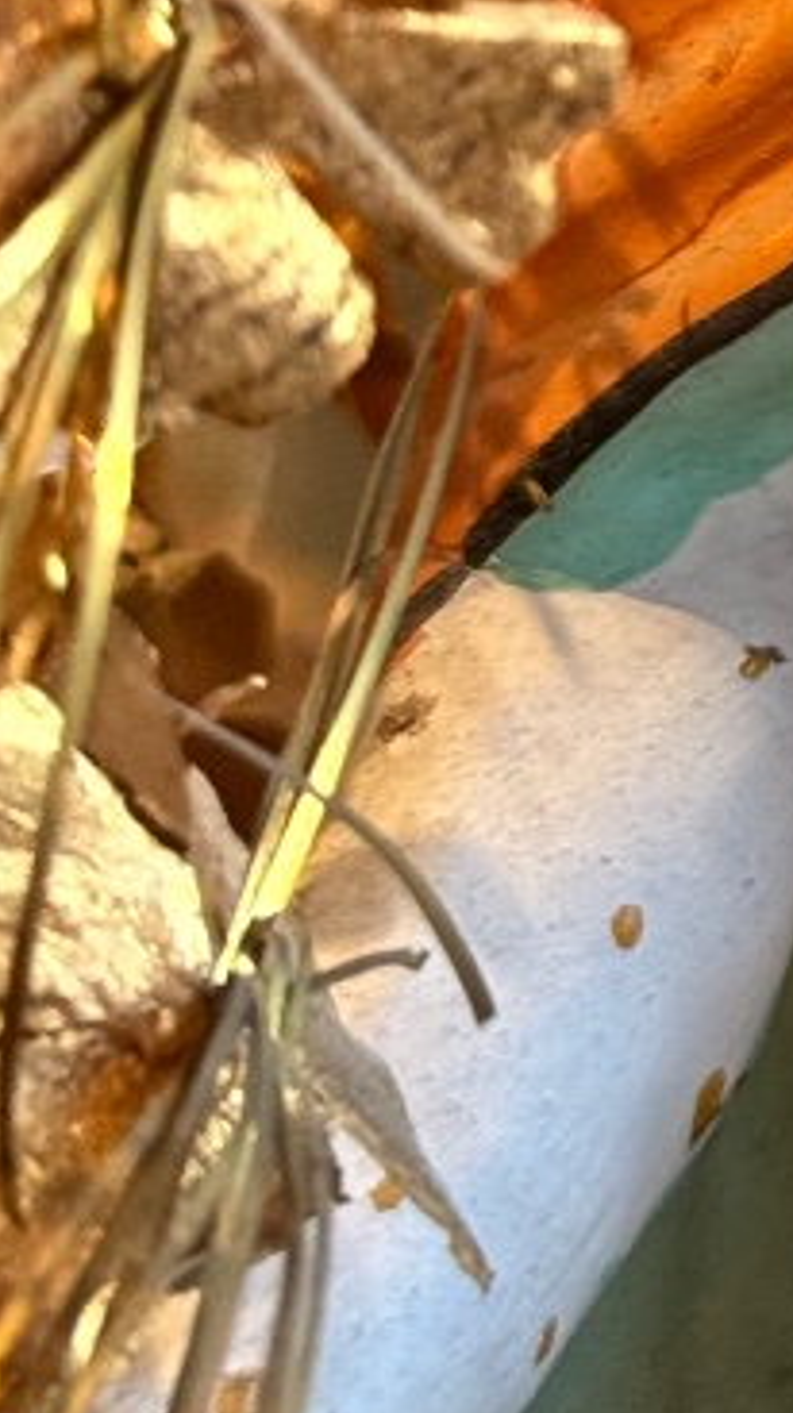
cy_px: -142
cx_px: 1717
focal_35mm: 171
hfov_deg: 6.8
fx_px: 6403
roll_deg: +2.7
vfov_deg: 12.4
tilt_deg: -8.8
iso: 160
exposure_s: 1/50
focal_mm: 6.76
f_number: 1.78
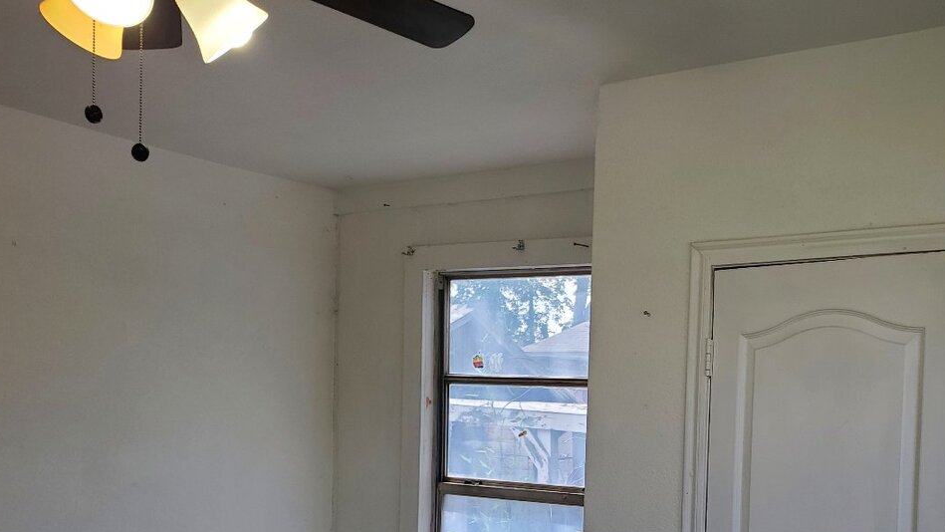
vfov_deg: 26.8
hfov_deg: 46.5
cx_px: 640
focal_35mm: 43
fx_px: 1078
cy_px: 474
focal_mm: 4.3
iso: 50
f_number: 2.4
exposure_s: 1/175
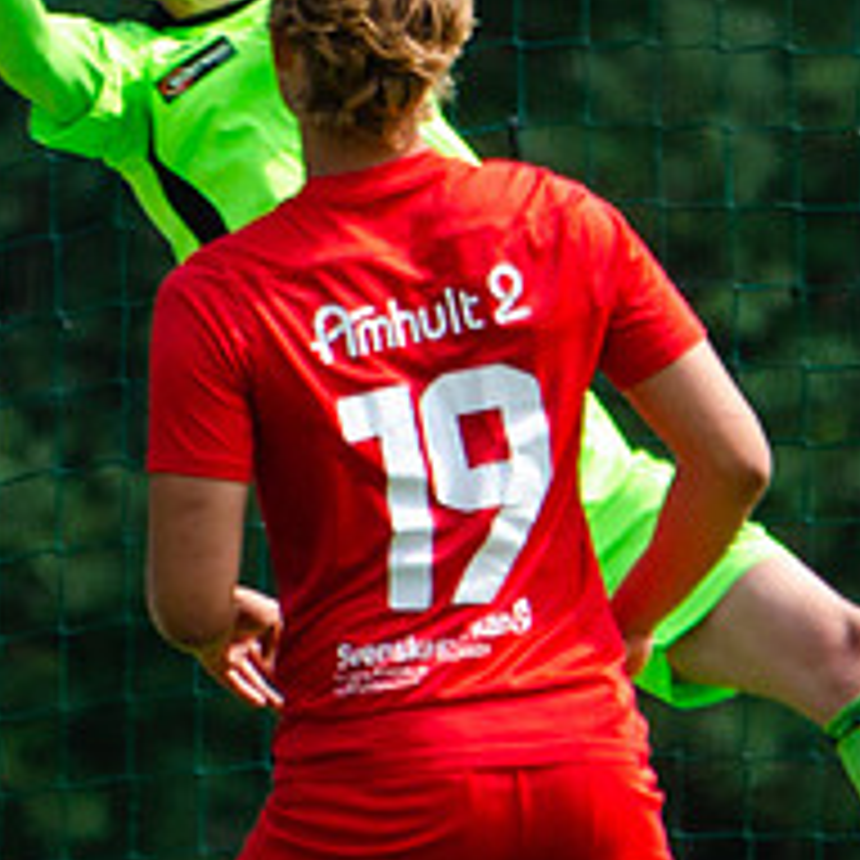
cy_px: -286
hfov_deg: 0.8
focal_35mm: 2289
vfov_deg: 0.8
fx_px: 64339
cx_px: 600
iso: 220
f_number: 5.6
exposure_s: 1/800
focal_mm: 270
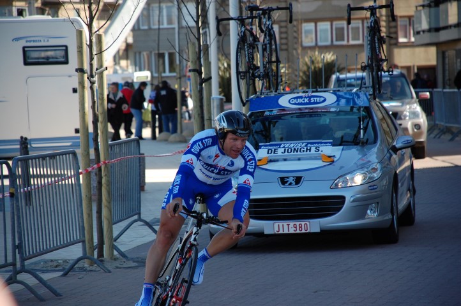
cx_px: 230
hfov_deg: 10.2
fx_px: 2591
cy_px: 153
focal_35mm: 202
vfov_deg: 6.8
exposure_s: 1/500
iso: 320
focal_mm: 135
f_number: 5.6
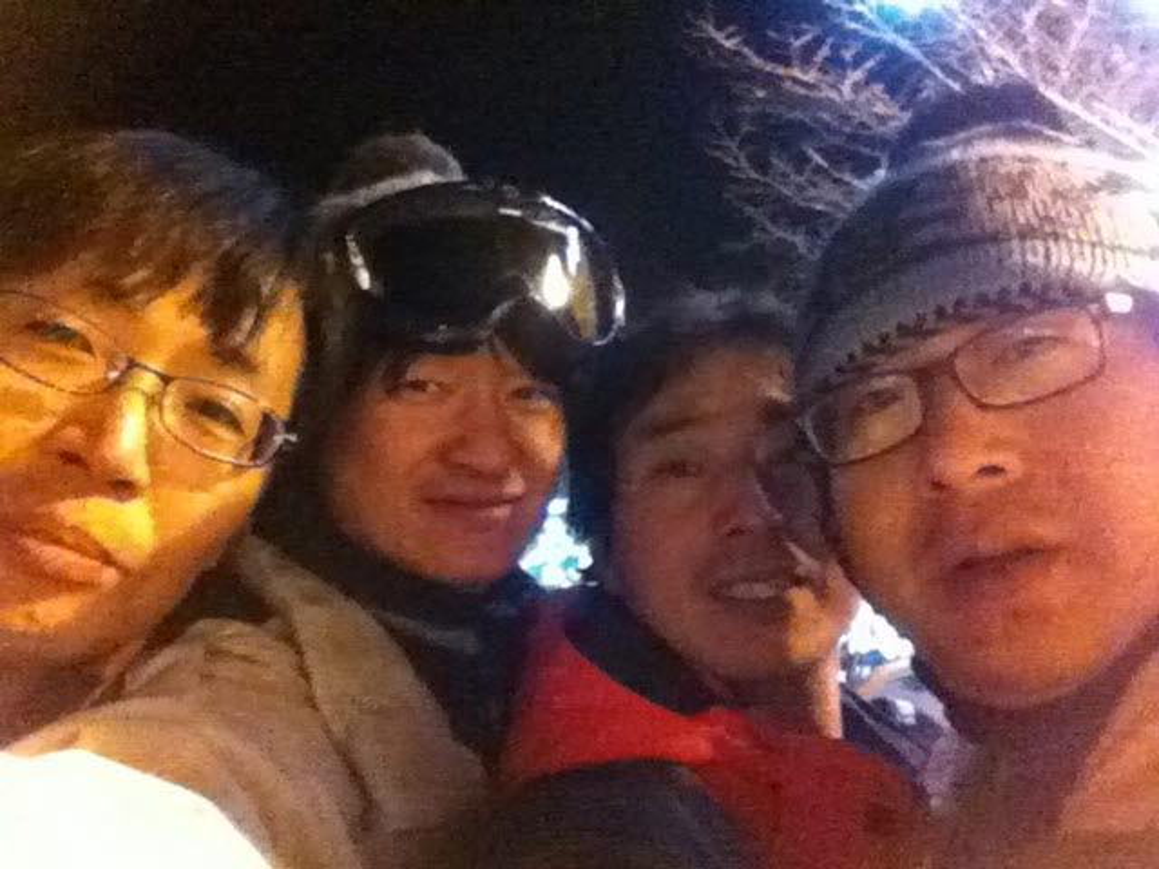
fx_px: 1172
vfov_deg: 40.7
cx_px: 580
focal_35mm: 35
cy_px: 434
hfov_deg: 52.6
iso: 3200
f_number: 2.4
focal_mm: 3.85
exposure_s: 1/15
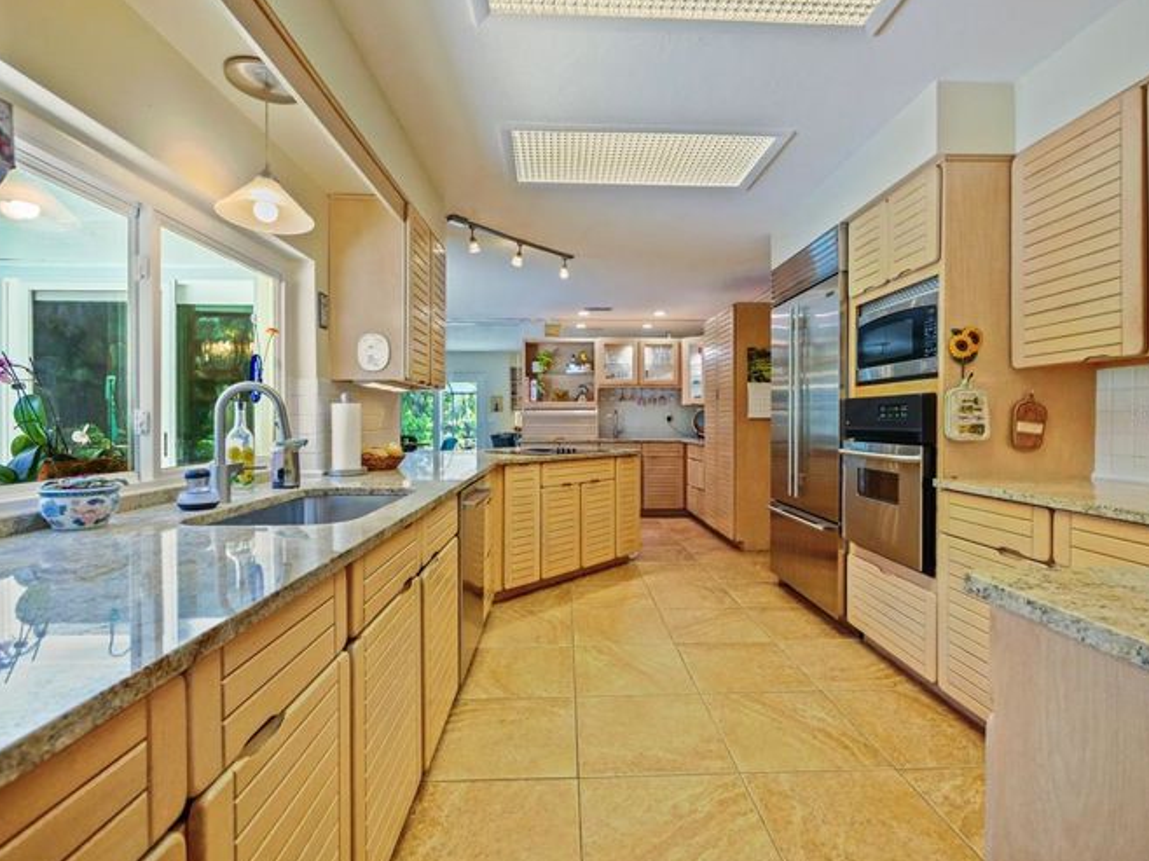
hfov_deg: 98.2
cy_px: 412
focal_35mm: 15
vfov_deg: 81.7
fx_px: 498
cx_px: 588
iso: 2500
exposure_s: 1/60
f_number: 4
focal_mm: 7
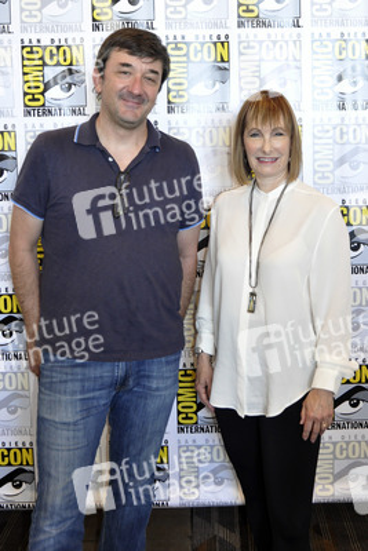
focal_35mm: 36
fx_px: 551
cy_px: 276
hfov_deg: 36.9
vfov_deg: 53.1
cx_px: 184
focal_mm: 24
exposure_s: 1/100
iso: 1000
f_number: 4.5
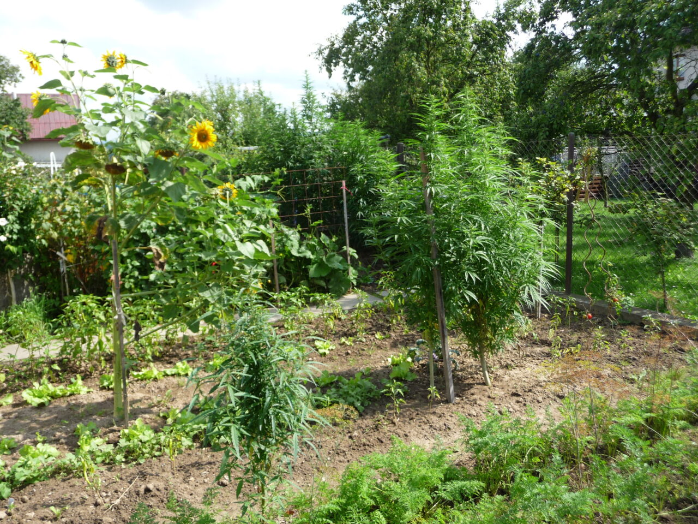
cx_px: 349
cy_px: 262
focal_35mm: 32
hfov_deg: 56.8
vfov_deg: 44.2
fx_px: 645
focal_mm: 5.3
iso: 100
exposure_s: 1/400
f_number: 3.5
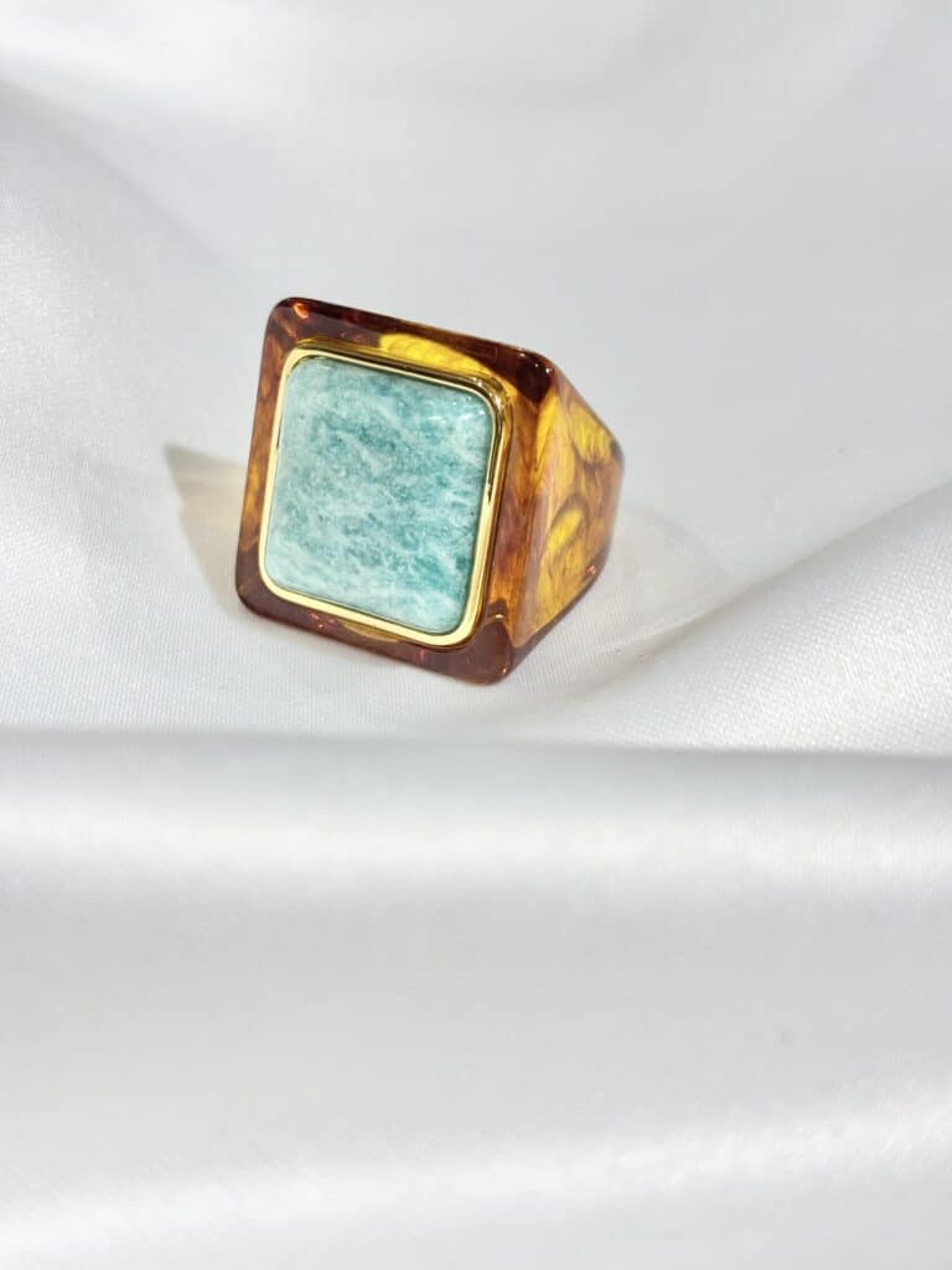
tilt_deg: -34.3
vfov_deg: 36.8
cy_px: 635
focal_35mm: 52
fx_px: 1907
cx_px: 476
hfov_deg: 28.0
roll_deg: +7.8
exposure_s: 1/262
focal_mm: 5.96
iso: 32
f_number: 1.6
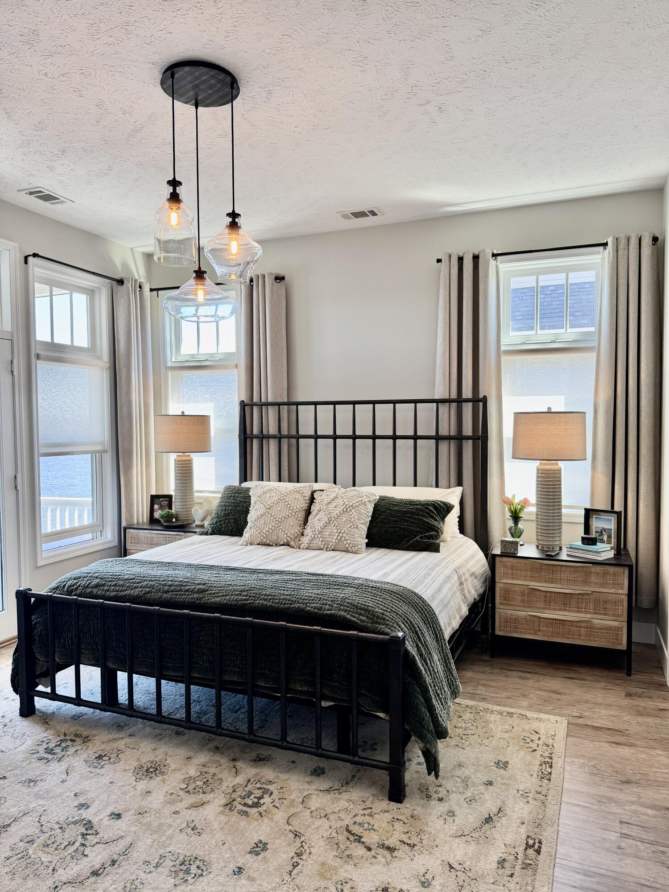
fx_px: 618
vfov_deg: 71.6
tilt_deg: -2.9
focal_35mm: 24
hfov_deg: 56.8
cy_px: 446
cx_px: 334
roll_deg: +0.2
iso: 100
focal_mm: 6.76
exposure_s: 1/120
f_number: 1.78
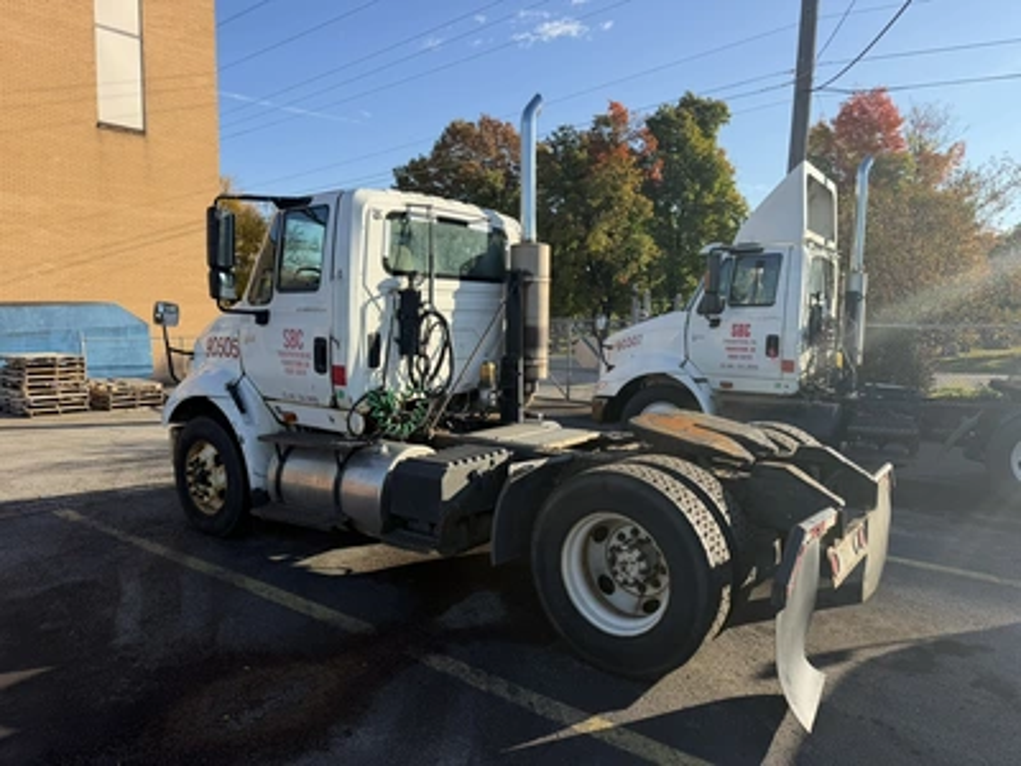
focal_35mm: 24
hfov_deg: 71.6
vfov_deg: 56.8
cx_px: 510
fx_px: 708
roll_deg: -0.8
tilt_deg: -6.1
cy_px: 383
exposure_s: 1/2232
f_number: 1.78
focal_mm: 6.76
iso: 80
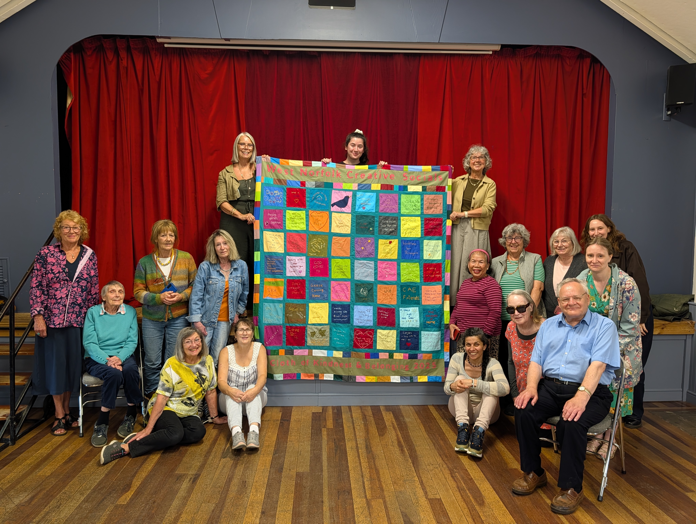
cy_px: 262
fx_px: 483
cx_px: 348
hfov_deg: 71.5
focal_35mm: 24
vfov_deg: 56.9
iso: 152
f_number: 1.68
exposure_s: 1/33.3
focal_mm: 6.9
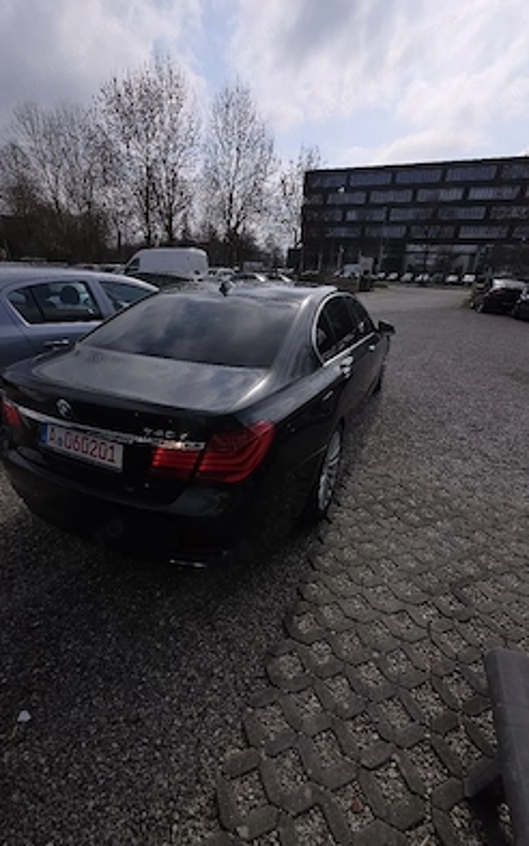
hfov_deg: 78.6
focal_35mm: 14
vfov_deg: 105.3
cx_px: 264
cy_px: 427
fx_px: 323
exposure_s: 1/3333
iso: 20
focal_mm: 2.2
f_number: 1.9
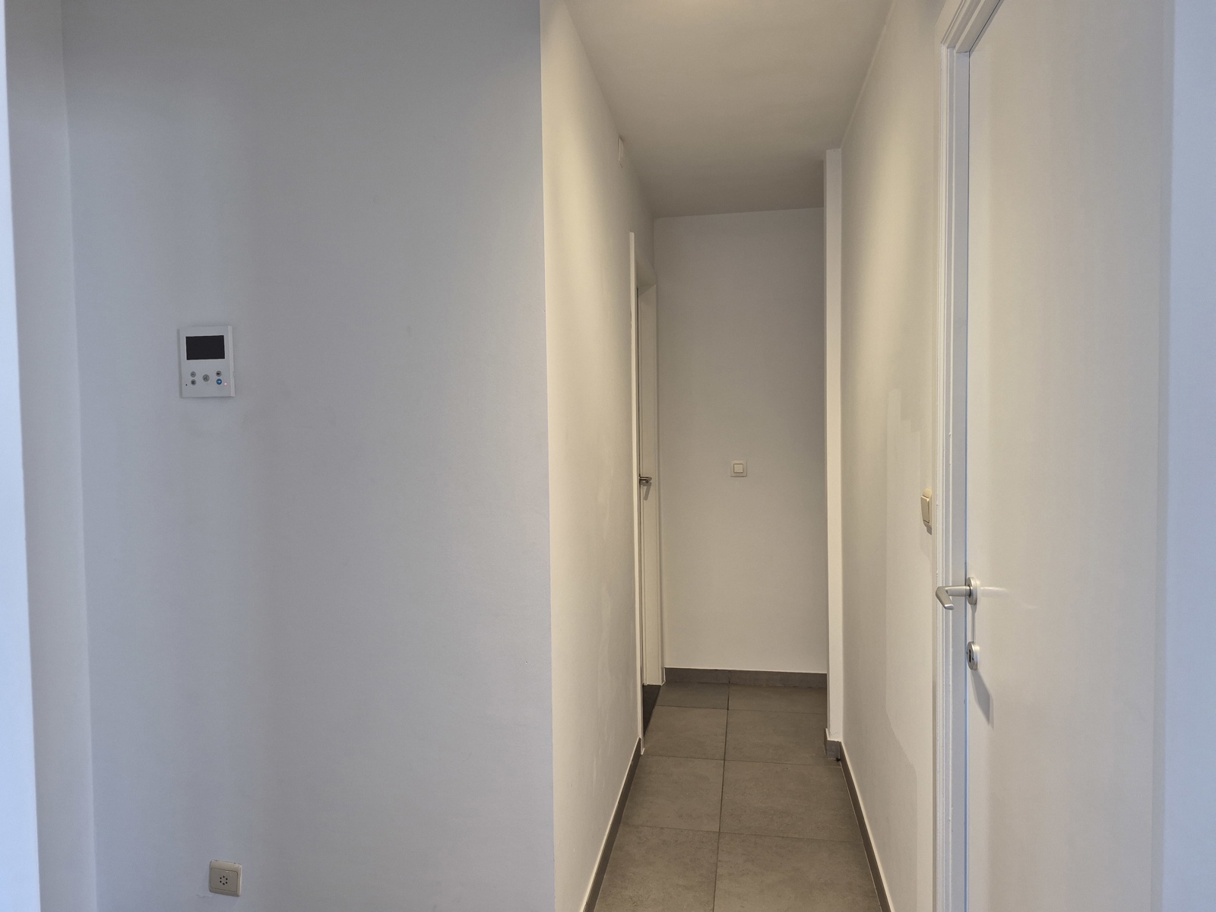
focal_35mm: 23
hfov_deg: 73.9
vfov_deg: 58.9
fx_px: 808
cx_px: 608
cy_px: 456
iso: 160
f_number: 1.8
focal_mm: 5.4
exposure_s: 1/100
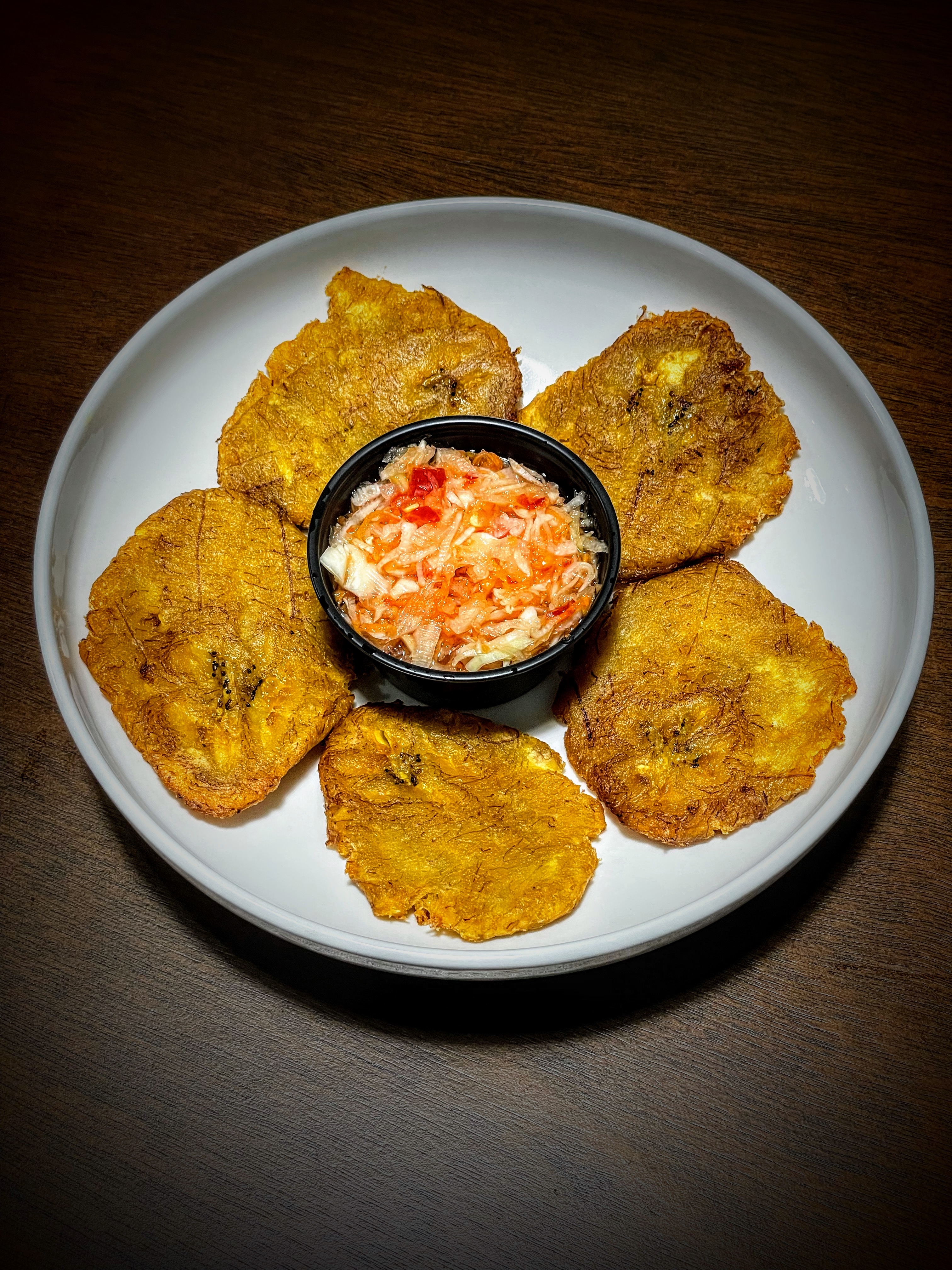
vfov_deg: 36.8
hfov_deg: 28.0
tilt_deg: -61.5
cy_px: 635
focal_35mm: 52
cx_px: 476
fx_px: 1907
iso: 64
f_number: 2
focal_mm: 6
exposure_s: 1/120
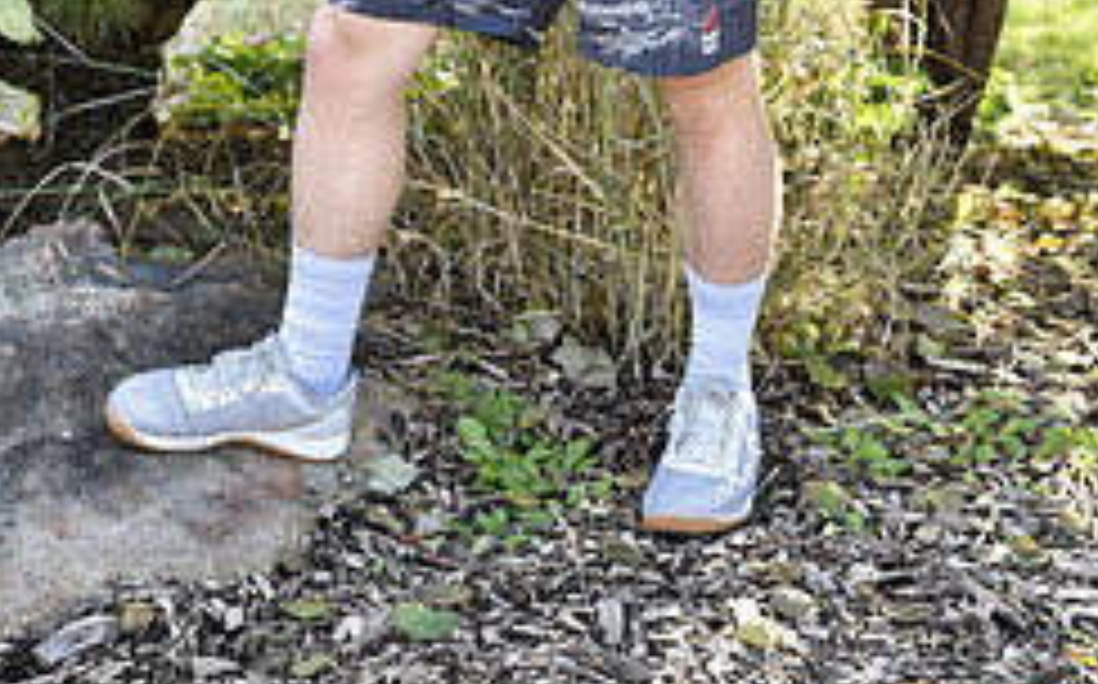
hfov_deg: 22.1
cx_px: 486
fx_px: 2810
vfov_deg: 13.4
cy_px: -216
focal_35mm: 94
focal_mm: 50
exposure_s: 1/80
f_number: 4.5
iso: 200
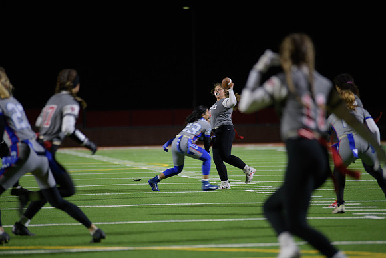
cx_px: 193
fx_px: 2145
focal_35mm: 200
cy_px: 129
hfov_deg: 10.3
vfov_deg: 6.9
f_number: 2.8
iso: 1000
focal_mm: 200
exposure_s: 1/200
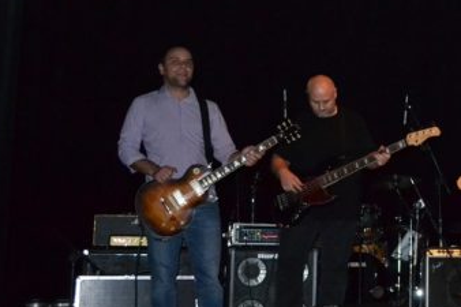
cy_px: 119
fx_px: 960
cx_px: 509
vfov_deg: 18.1
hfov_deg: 25.1
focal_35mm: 75
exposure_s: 1/60
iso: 3200
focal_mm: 22
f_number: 4
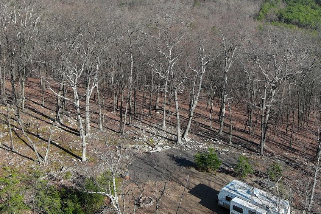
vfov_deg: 19.2
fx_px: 624
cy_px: 38
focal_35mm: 70
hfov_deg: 28.7
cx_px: 204
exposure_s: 1/737
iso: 100
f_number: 2.8
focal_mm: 10.57
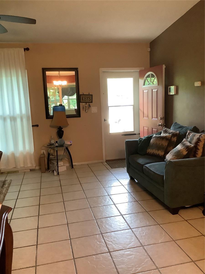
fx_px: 245
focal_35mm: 31
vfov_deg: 58.4
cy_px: 137
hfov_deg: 45.4
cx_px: 102
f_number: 2.4
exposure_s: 1/60
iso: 320
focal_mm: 3.3
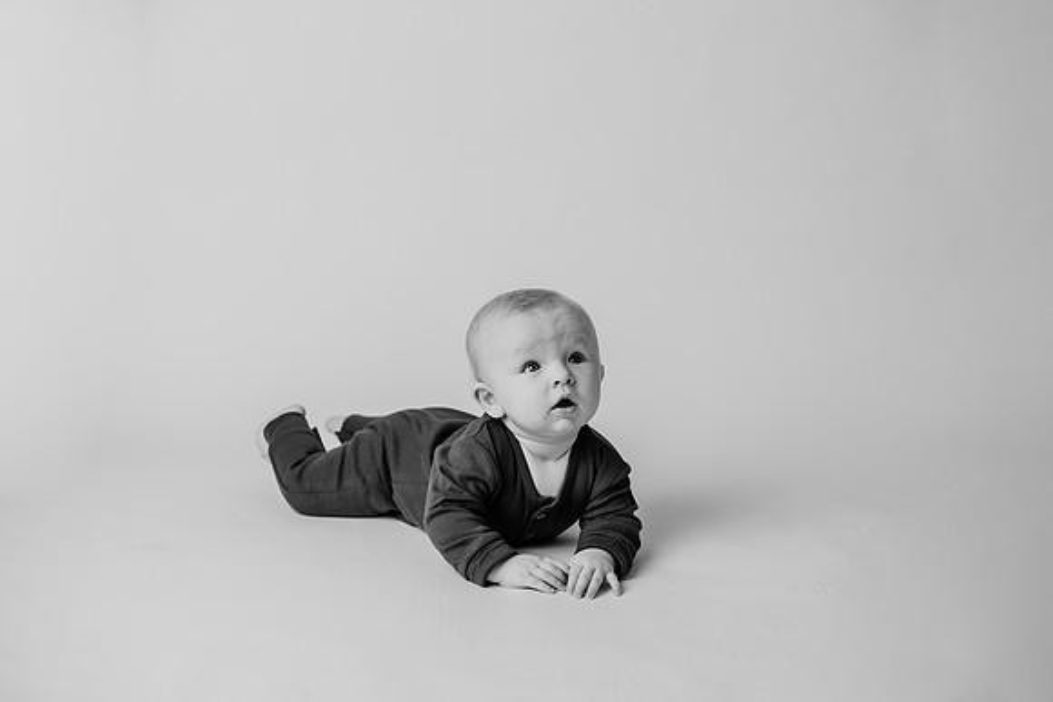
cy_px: 350
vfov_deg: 25.6
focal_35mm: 53
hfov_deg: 37.6
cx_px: 543
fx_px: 1547
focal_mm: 50
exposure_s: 1/160
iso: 100
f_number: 2.8
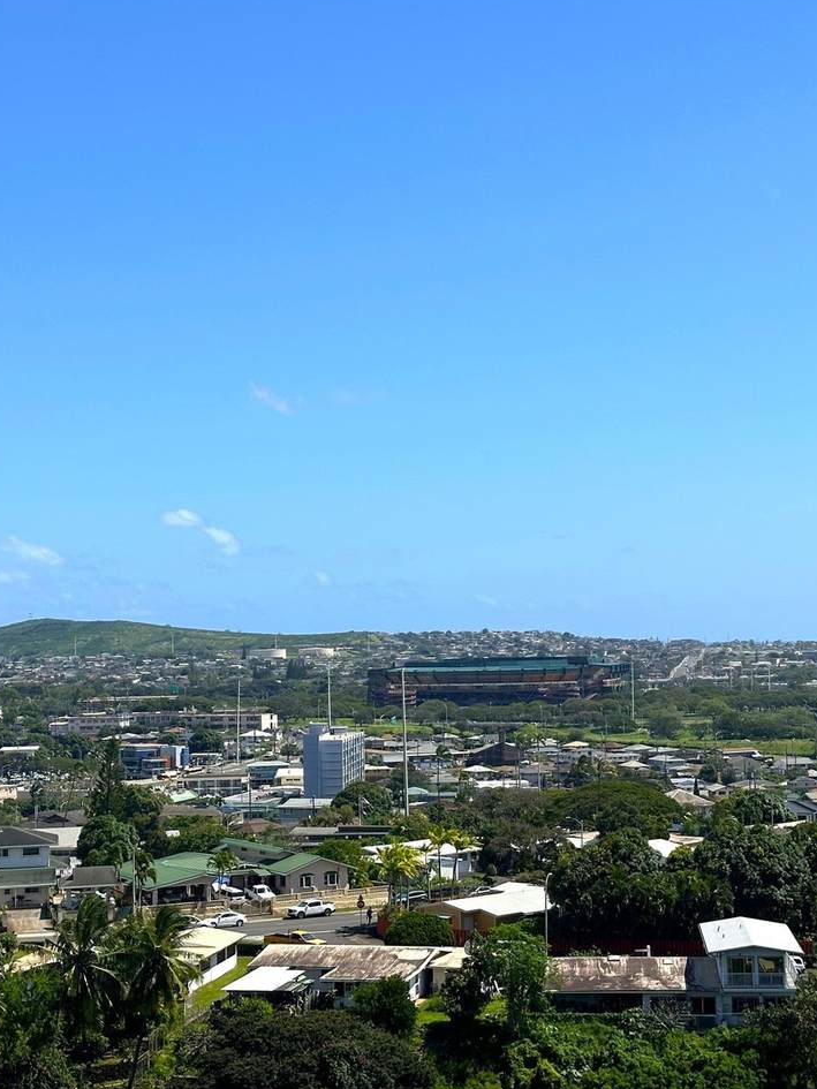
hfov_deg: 22.5
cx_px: 501
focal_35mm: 65
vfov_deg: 29.8
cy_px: 539
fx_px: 2045
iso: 64
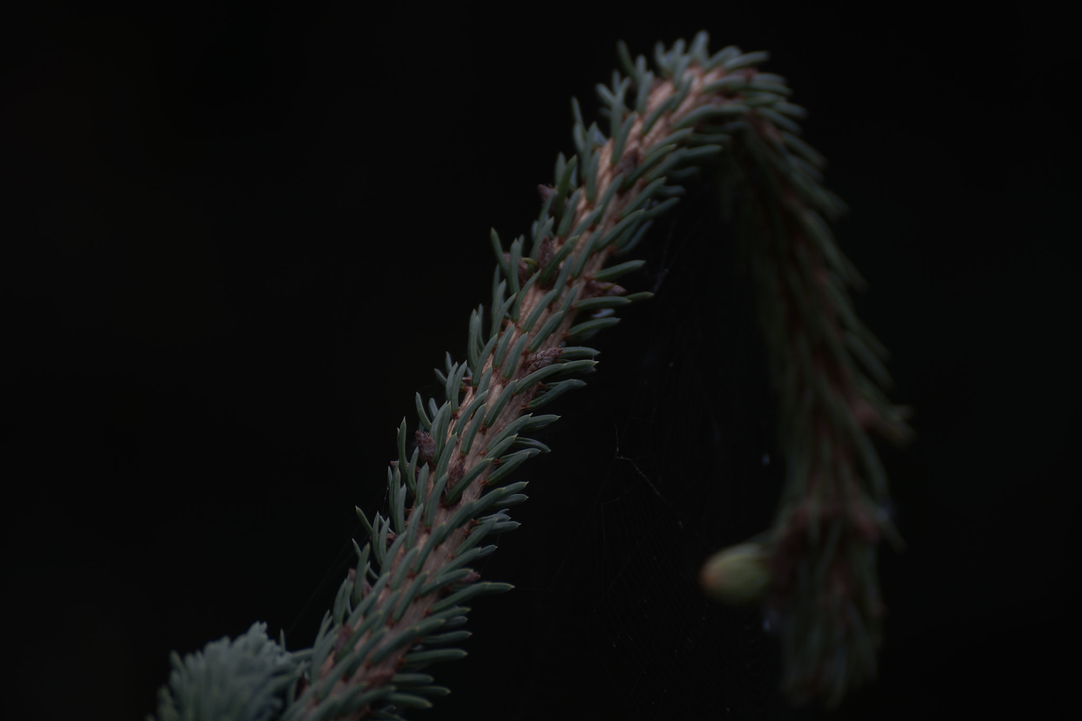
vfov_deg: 3.1
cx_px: 541
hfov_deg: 4.6
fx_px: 13523
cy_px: 360
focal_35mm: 450
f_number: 5.6
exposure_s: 1/160
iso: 50
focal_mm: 300
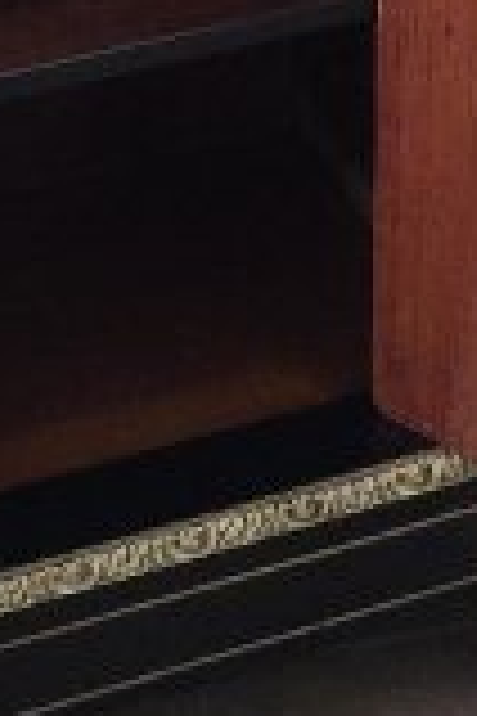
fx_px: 3597
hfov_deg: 7.5
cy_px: -495
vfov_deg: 10.8
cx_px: 616
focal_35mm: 181
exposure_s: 1/100
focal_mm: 6.3
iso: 320
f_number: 1.7
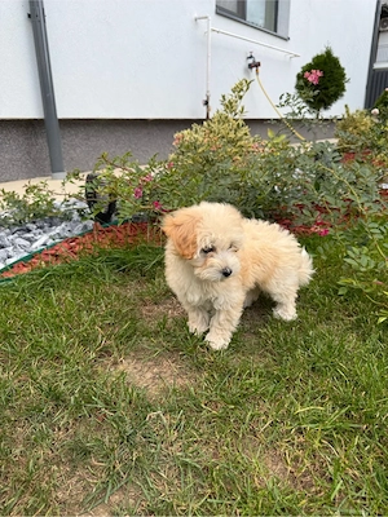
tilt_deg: -18.3
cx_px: 194
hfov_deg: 56.8
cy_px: 258
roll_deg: +0.0
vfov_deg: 71.6
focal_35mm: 24
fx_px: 359
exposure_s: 1/121
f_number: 1.78
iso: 64
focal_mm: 6.76
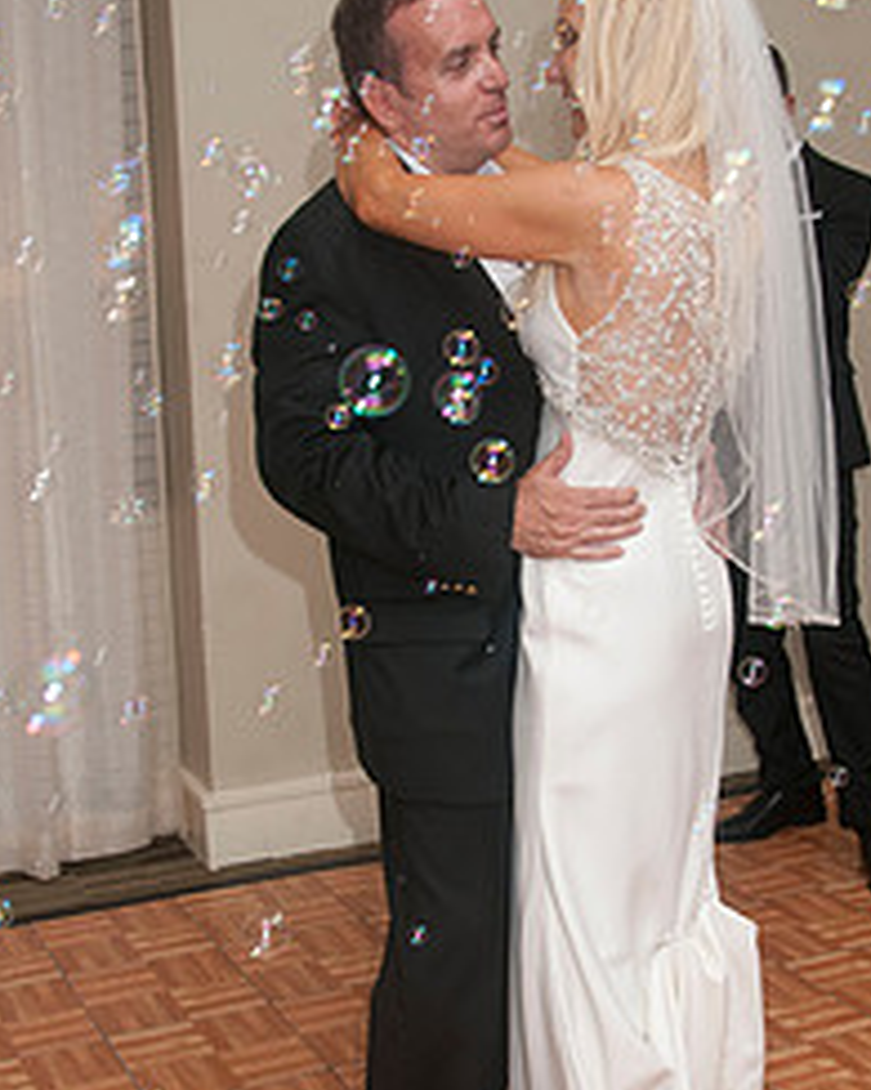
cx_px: 538
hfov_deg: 26.6
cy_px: 599
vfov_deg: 33.0
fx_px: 1838
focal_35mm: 57
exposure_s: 1/60
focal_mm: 22
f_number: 5.6
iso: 400
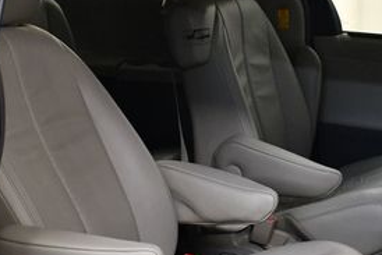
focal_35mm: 84
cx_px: 294
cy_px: 150
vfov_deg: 16.3
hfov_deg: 23.9
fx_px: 892
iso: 1250
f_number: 3.5
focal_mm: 18
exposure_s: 1/125
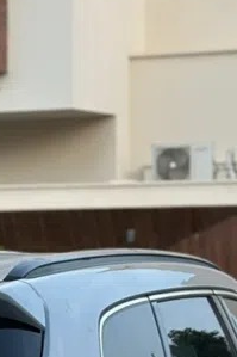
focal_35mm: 228
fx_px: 2254
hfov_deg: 6.0
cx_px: -106
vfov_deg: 8.9
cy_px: 493
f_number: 1.78
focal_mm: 6.86
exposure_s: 1/121
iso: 64
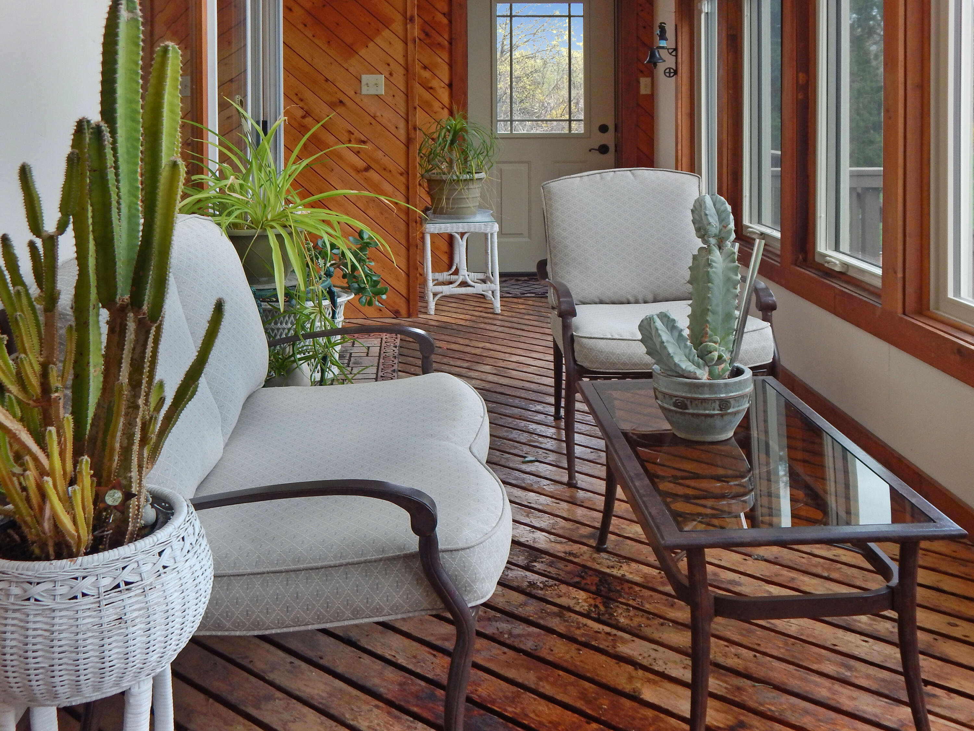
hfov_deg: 49.0
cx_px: 487
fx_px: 1069
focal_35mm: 38
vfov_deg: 37.7
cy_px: 366
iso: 125
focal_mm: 6.8
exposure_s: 1/60
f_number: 3.4
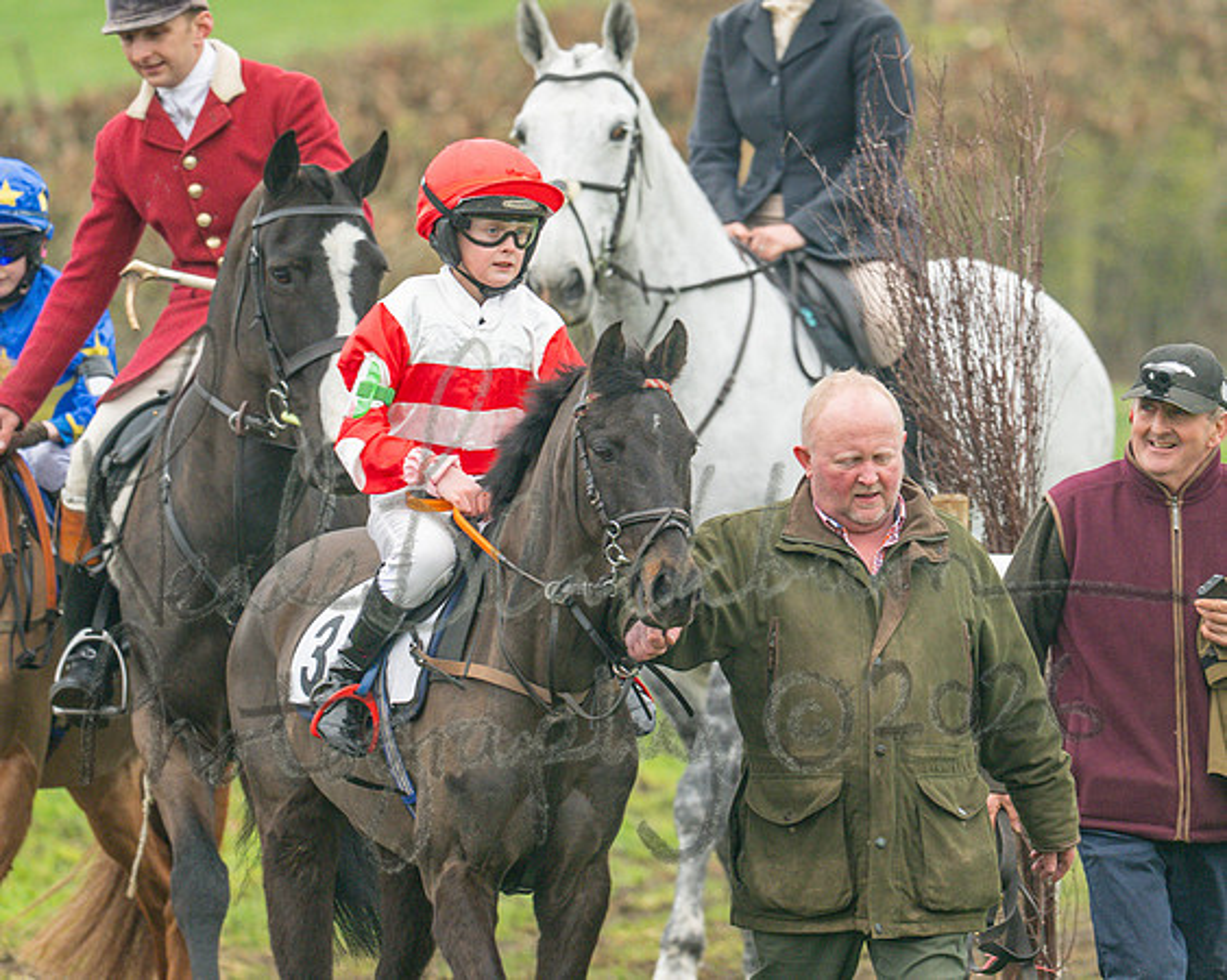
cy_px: 437
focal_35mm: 750
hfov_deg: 2.6
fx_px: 27213
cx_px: 653
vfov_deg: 2.1
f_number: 4.5
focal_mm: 400
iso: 400
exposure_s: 1/500
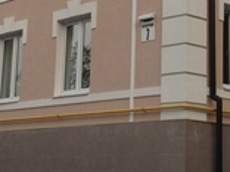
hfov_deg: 18.5
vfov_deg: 13.8
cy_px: 15
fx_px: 704
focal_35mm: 106
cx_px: 140
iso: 50
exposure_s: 1/139
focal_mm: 4.13
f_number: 2.4
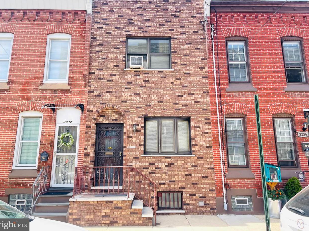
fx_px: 232
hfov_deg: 67.3
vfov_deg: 53.0
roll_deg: +0.8
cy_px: 111
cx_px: 151
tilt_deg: +12.4
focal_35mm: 26
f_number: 1.6
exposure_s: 1/842
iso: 32
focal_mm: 5.1
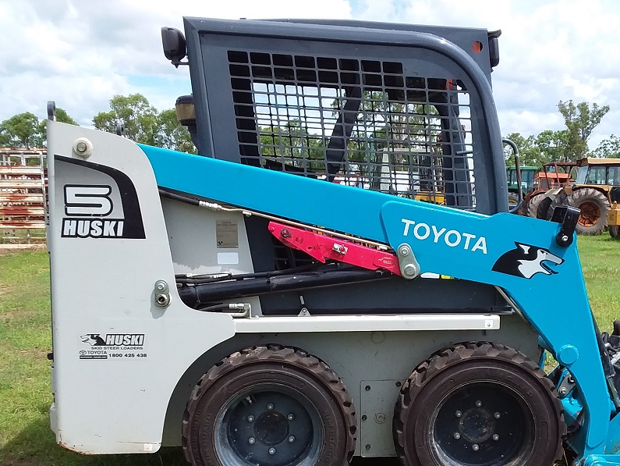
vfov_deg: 31.1
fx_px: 824
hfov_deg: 40.9
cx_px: 392
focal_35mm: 46
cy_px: 342
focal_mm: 2.91
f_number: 1.9
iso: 40
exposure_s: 1/1065
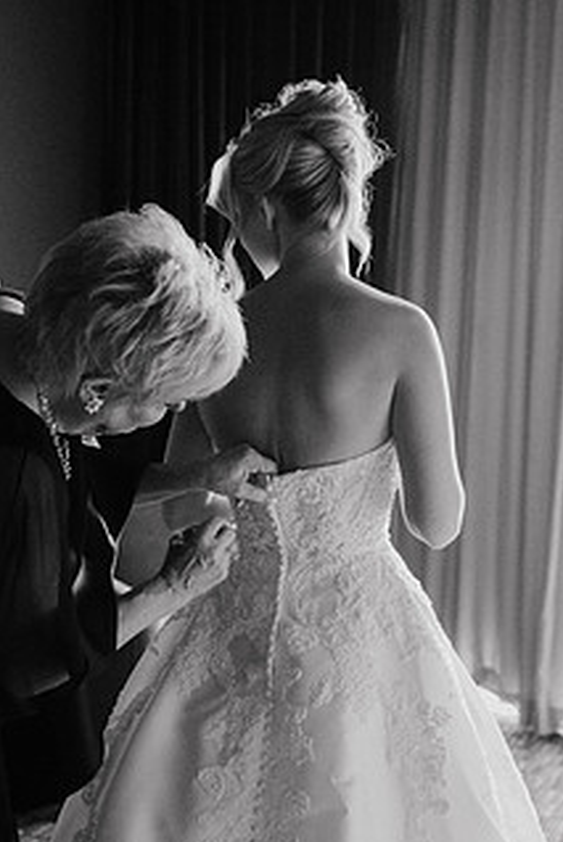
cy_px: 483
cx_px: 262
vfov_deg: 36.2
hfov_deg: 24.6
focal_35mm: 55
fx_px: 1289
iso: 10000
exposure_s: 1/200
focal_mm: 39
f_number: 2.8
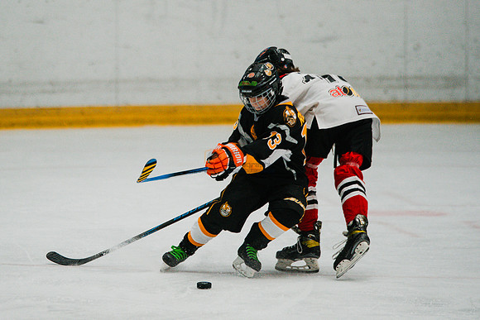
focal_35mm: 388
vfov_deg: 3.5
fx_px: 5181
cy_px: 107
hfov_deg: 5.3
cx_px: 158
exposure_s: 1/2000
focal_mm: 274
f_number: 3.2
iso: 3200
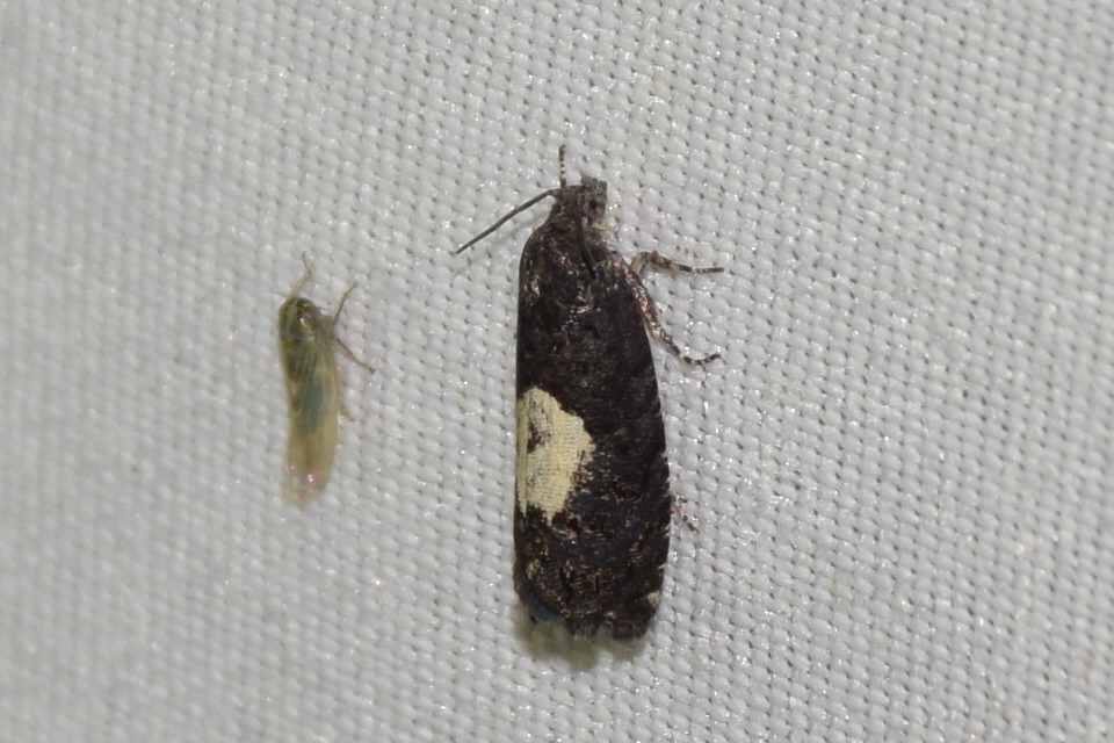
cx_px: 557
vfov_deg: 6.5
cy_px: 372
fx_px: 6498
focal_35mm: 210
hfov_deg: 9.8
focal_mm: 140
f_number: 10
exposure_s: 1/160
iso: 125
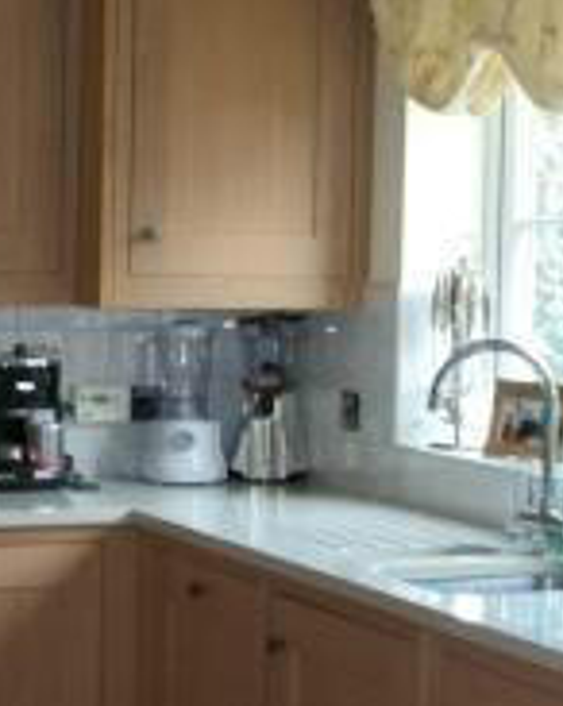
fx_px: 2149
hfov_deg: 14.9
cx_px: 239
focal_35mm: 103
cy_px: 482
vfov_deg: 18.6
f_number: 3.1
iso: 160
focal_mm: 6.3
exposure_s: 1/30
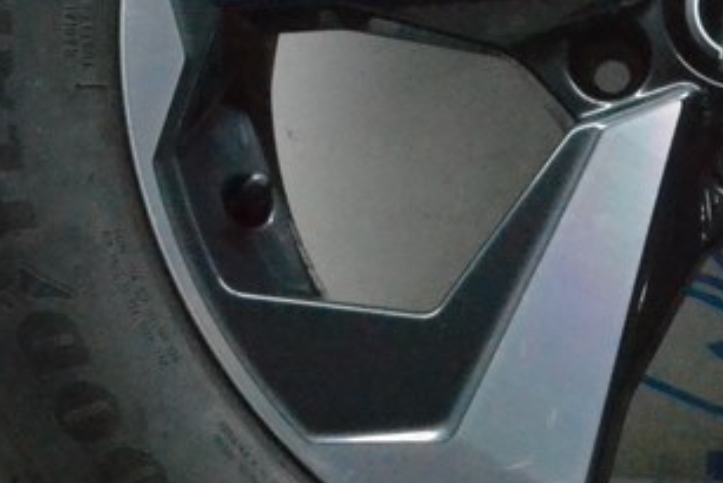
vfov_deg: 12.4
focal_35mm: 110
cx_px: 695
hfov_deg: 18.2
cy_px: 65
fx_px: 2210
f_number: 18
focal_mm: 22
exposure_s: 1/50
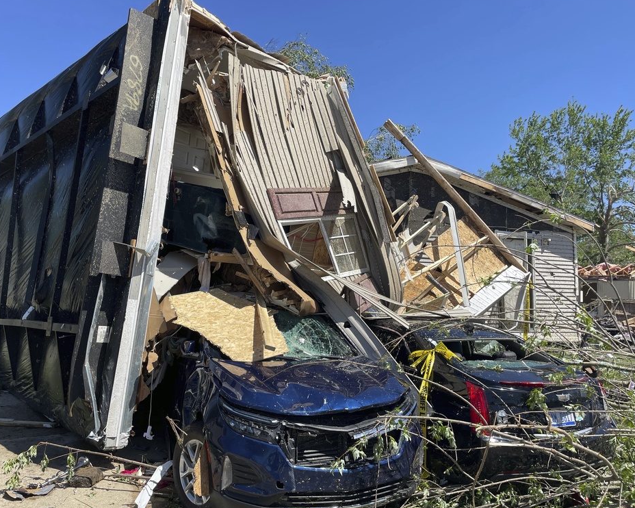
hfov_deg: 62.2
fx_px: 526
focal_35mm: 28
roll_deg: -1.3
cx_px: 300
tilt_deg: +5.9
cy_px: 253
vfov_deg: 51.5
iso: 32
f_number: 1.6
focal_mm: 4.2
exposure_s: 1/3205
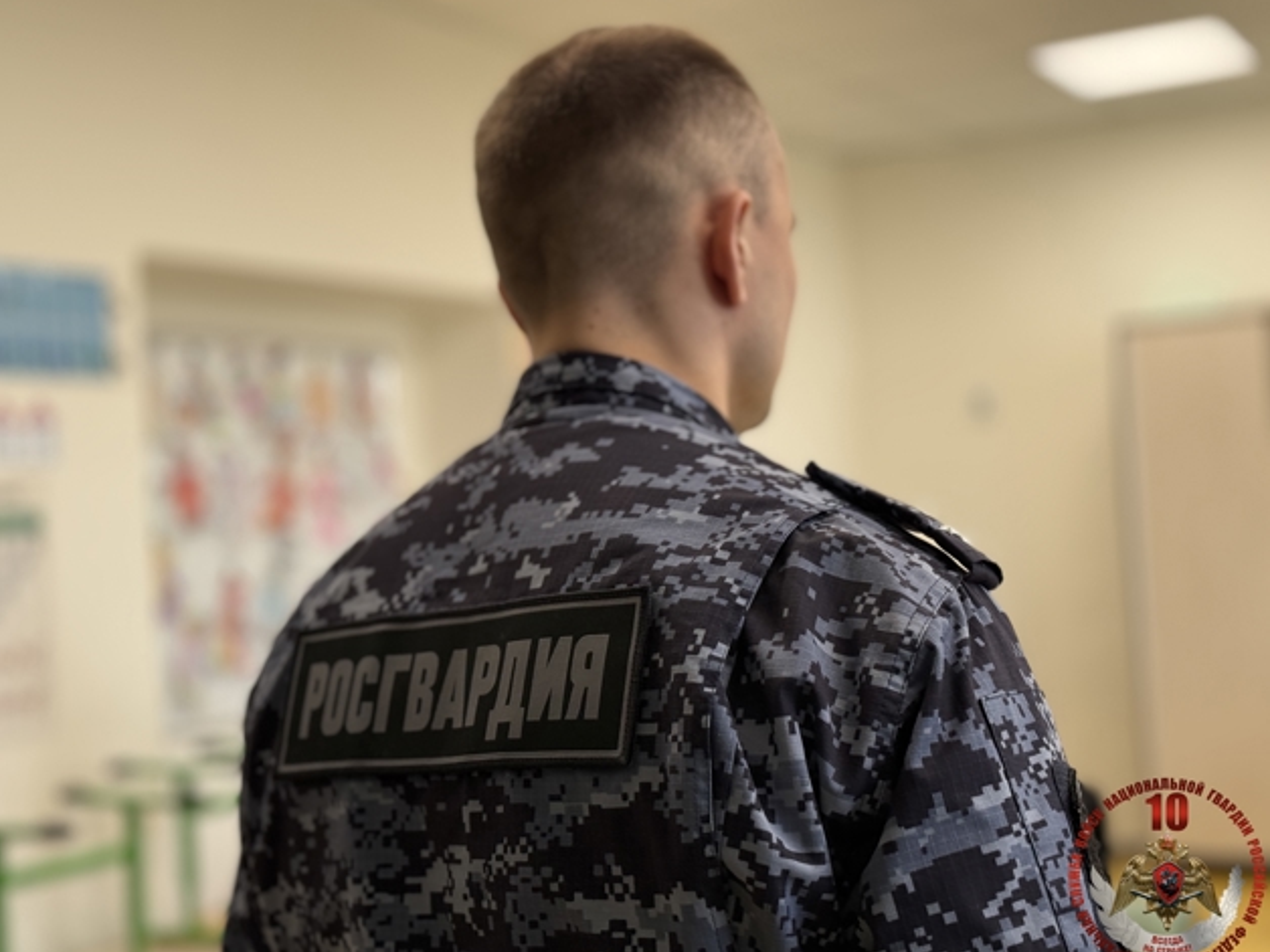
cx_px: 598
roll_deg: +3.9
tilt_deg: +1.0
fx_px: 1871
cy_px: 475
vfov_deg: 28.6
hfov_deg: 37.5
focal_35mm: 51
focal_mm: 6.76
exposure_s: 1/181
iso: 80
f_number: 1.78
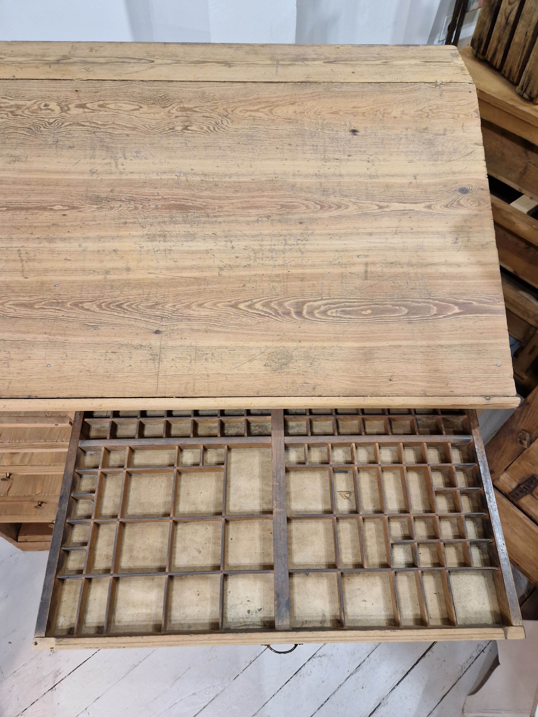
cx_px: 269
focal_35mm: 23
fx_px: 477
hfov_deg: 58.9
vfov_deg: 73.9
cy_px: 358
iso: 320
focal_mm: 5.4
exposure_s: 1/100
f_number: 1.8
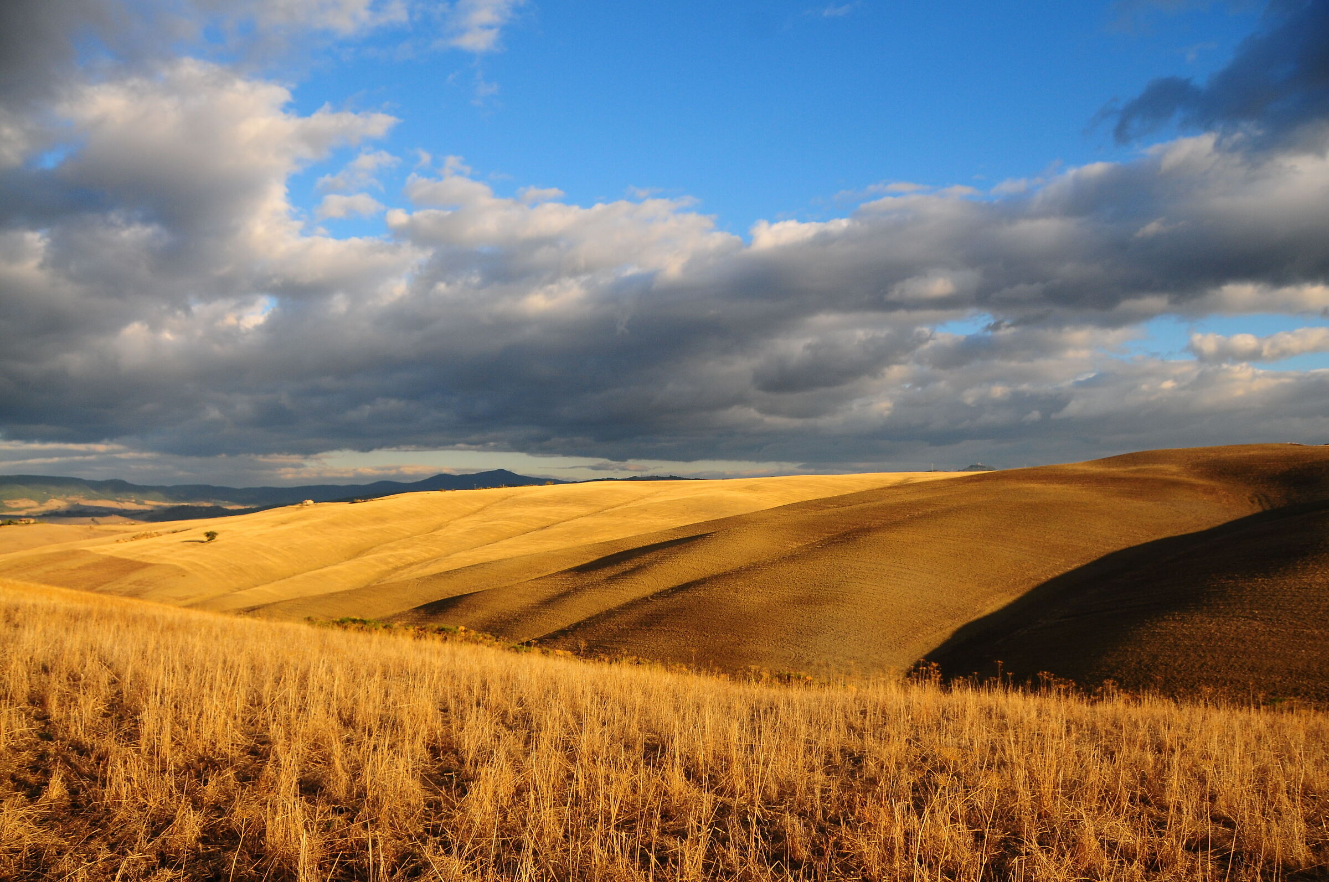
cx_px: 664
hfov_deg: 67.4
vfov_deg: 47.8
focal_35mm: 27
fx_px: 996
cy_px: 441
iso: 200
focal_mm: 18
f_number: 5
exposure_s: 1/800
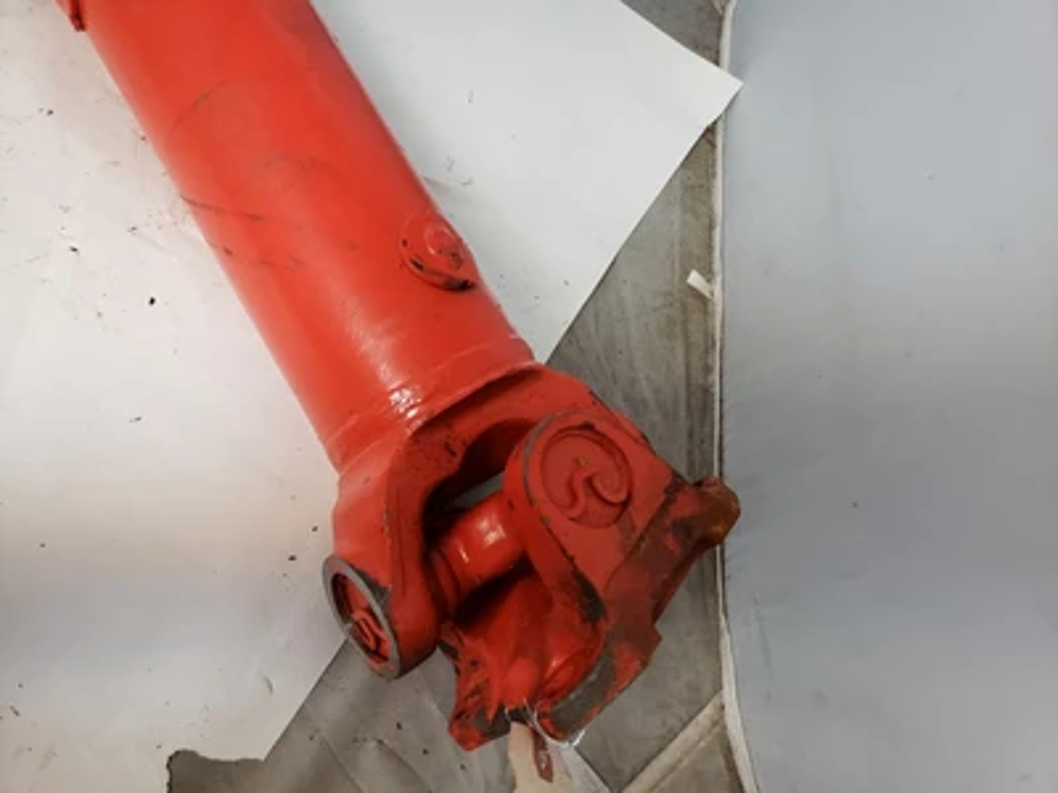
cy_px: 396
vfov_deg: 53.1
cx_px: 529
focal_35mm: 26
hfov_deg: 67.3
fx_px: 795
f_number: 1.5
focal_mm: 4.3
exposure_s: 1/60
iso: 250
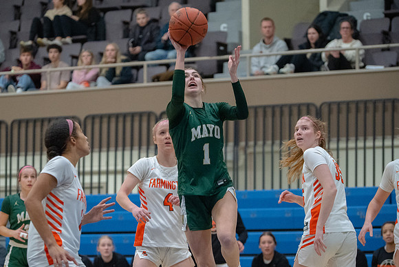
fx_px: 1896
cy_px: 154
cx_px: 168
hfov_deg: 12.0
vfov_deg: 8.0
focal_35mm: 171
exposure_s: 1/1000
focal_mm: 145
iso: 12800
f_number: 4
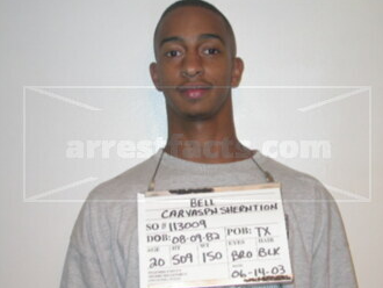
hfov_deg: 27.8
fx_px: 775
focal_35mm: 70
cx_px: 198
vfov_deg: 21.0
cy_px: 145
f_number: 3.2
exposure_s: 1/60.3
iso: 100
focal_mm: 14
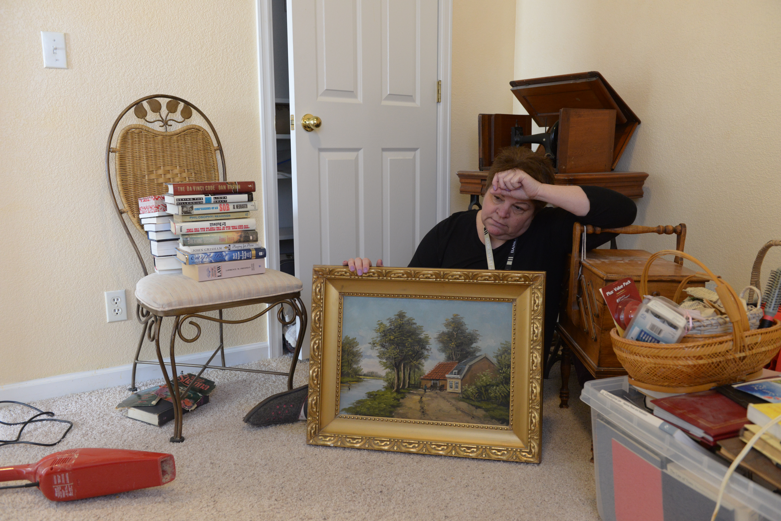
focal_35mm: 31
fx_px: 673
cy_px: 260
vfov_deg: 42.4
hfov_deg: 60.3
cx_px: 390
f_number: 4.5
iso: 1600
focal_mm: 31
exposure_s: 1/60
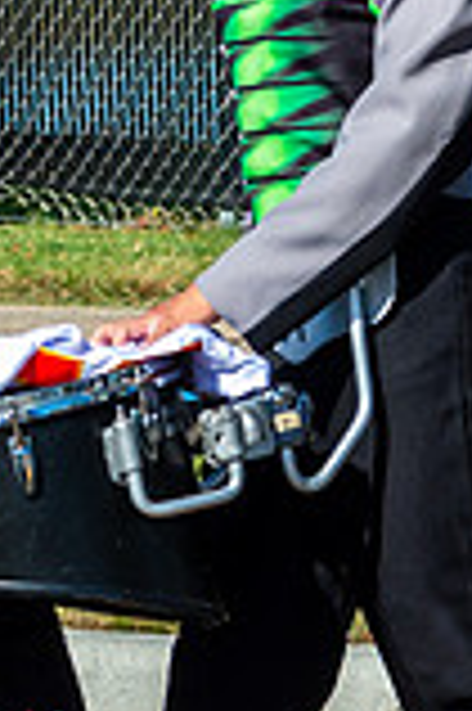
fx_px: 7568
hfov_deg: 3.6
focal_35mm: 384
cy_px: 68
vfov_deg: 5.4
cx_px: 463
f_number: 7.1
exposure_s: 1/1250
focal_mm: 70
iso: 320
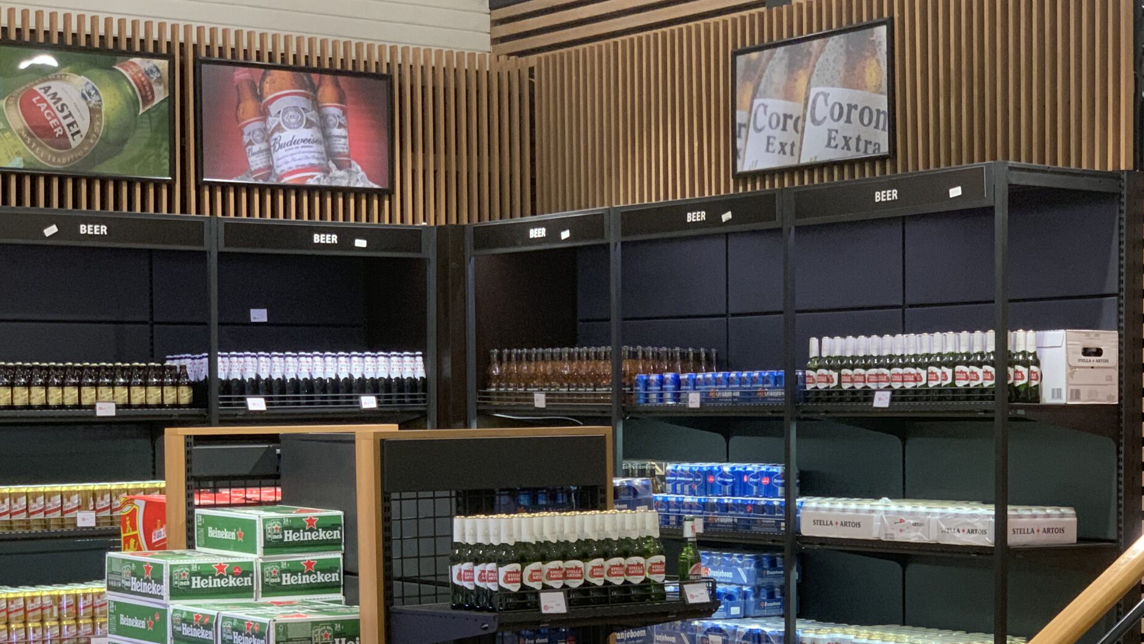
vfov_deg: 15.4
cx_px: 616
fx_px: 2366
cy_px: 509
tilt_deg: -1.1
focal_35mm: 78
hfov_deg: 27.2
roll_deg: +0.4
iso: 160
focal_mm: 6
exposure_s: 1/50
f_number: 2.4
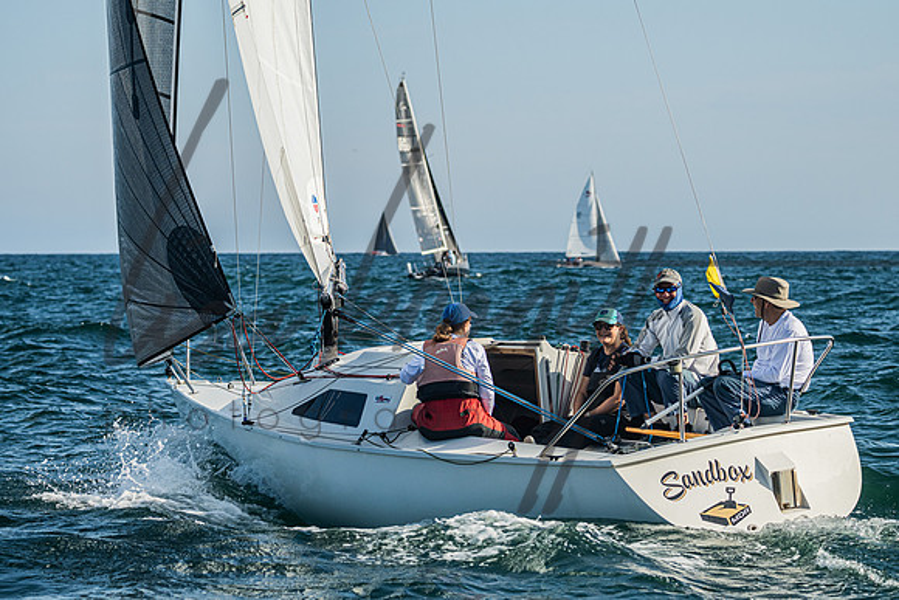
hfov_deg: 13.2
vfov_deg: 8.8
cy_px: 301
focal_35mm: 156
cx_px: 482
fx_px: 3889
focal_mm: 125
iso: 400
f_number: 5.6
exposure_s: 1/4000
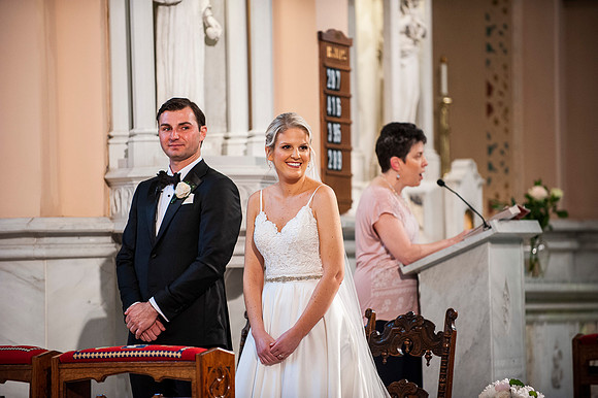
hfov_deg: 10.3
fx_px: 3320
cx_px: 299
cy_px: 199
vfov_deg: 6.9
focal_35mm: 200
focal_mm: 200
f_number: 2.8
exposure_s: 1/80
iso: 1600
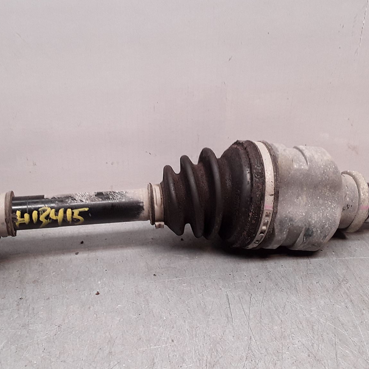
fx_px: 531
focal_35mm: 44
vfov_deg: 38.3
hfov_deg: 38.3
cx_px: 169
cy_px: 202
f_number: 1.9
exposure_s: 1/50
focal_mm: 2.91
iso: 40
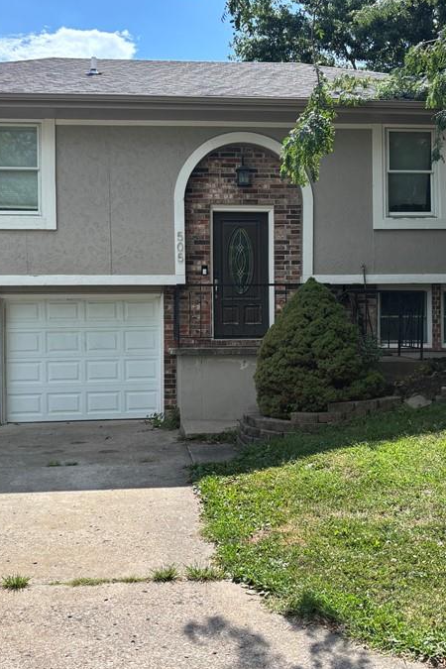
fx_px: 762
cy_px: 340
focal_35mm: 41
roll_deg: +0.3
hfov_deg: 32.6
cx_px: 224
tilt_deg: -0.5
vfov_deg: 47.4
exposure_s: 1/1949
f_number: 1.6
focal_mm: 5.96
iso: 50
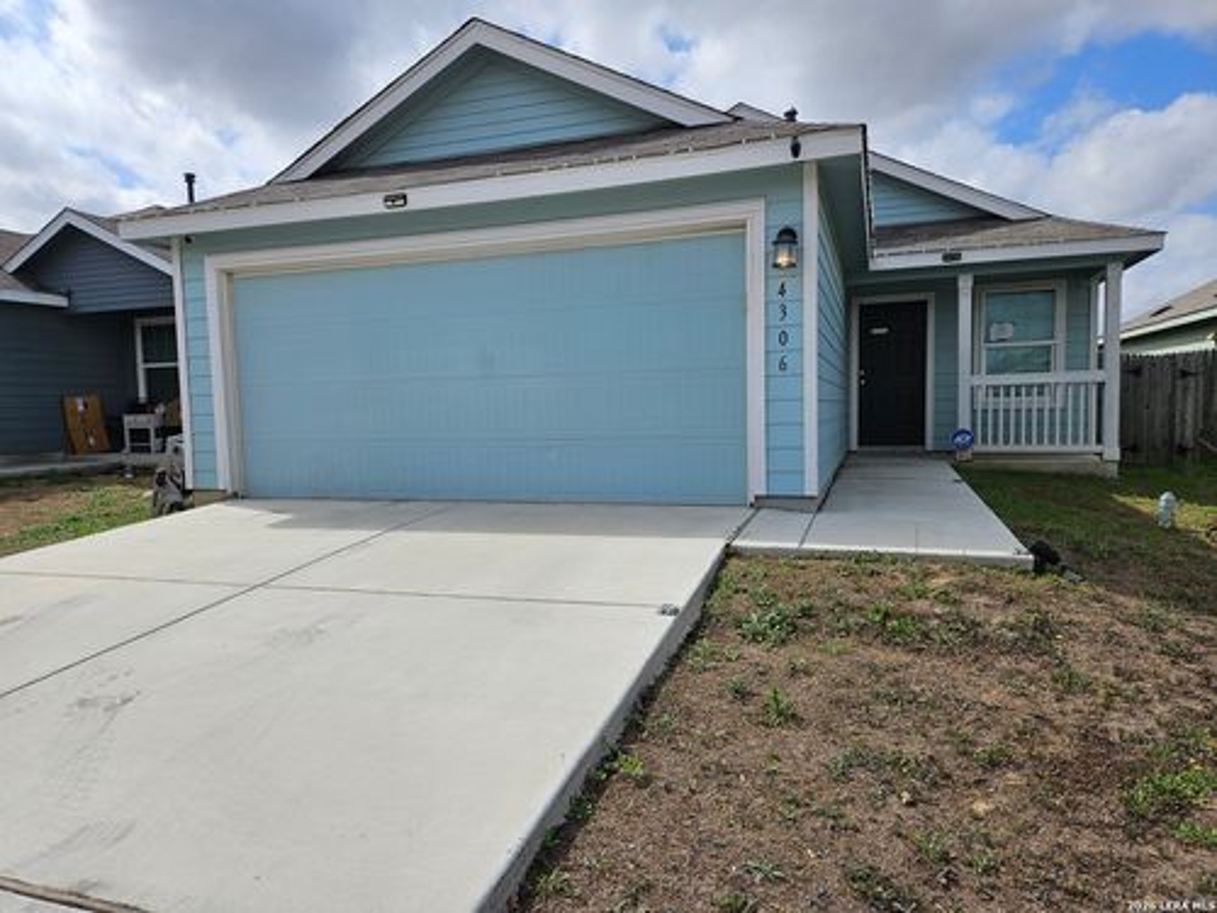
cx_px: 608
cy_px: 456
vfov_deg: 58.9
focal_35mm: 23
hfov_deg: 73.9
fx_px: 809
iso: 25
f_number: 1.8
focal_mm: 5.4
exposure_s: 1/3502
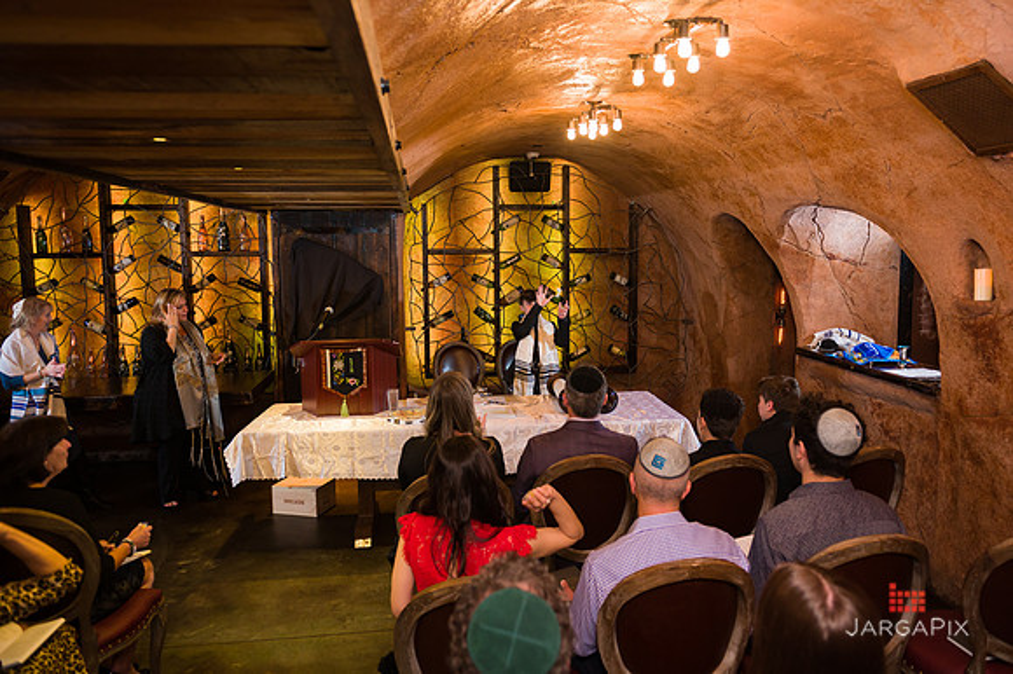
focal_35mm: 27
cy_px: 320
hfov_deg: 68.1
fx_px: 749
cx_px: 534
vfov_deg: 48.4
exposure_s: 1/200
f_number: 4
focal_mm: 24
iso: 1250
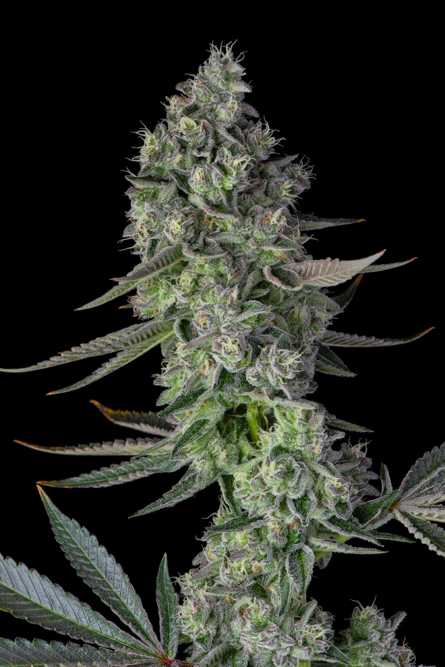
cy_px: 334
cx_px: 222
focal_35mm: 105
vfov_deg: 19.5
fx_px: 1945
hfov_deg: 13.0
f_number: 16
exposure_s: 1/200
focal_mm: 105
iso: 64
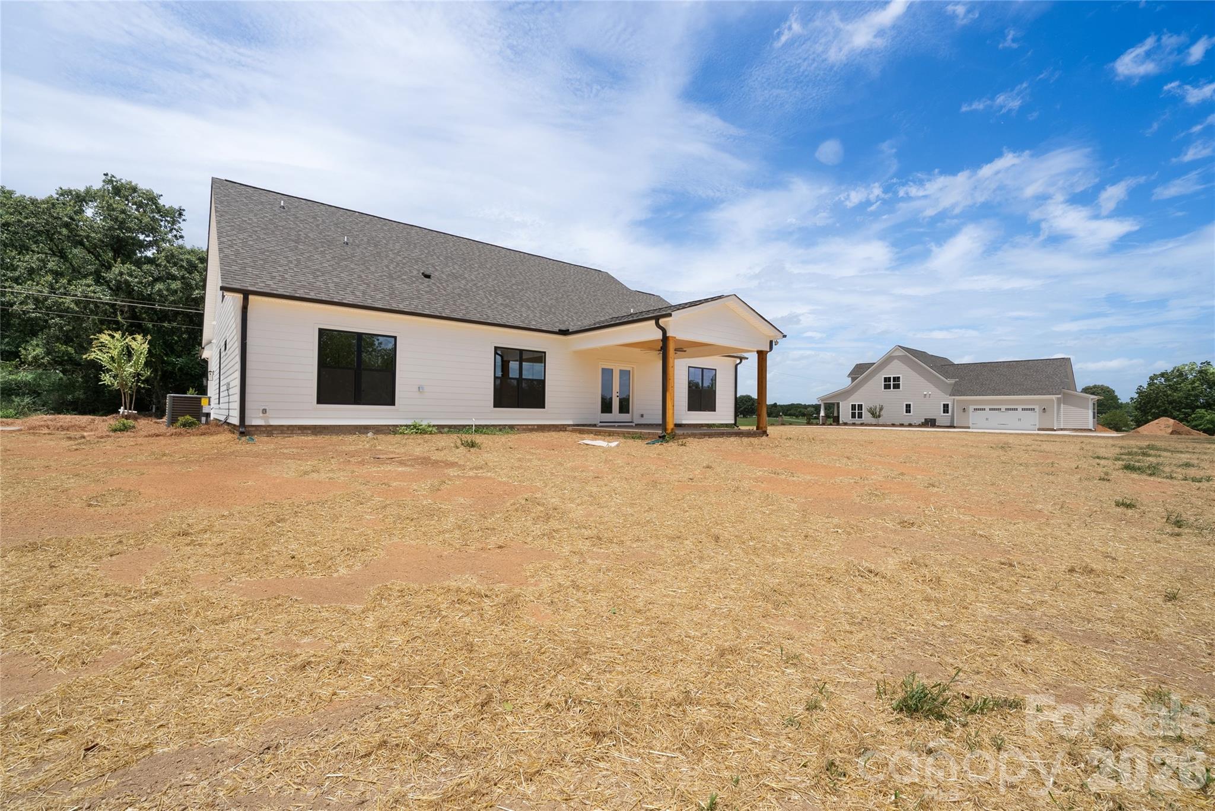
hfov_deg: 104.2
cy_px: 406
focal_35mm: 14
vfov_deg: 81.3
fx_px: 473
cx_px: 608
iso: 100
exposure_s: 1/60
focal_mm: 14
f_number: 11
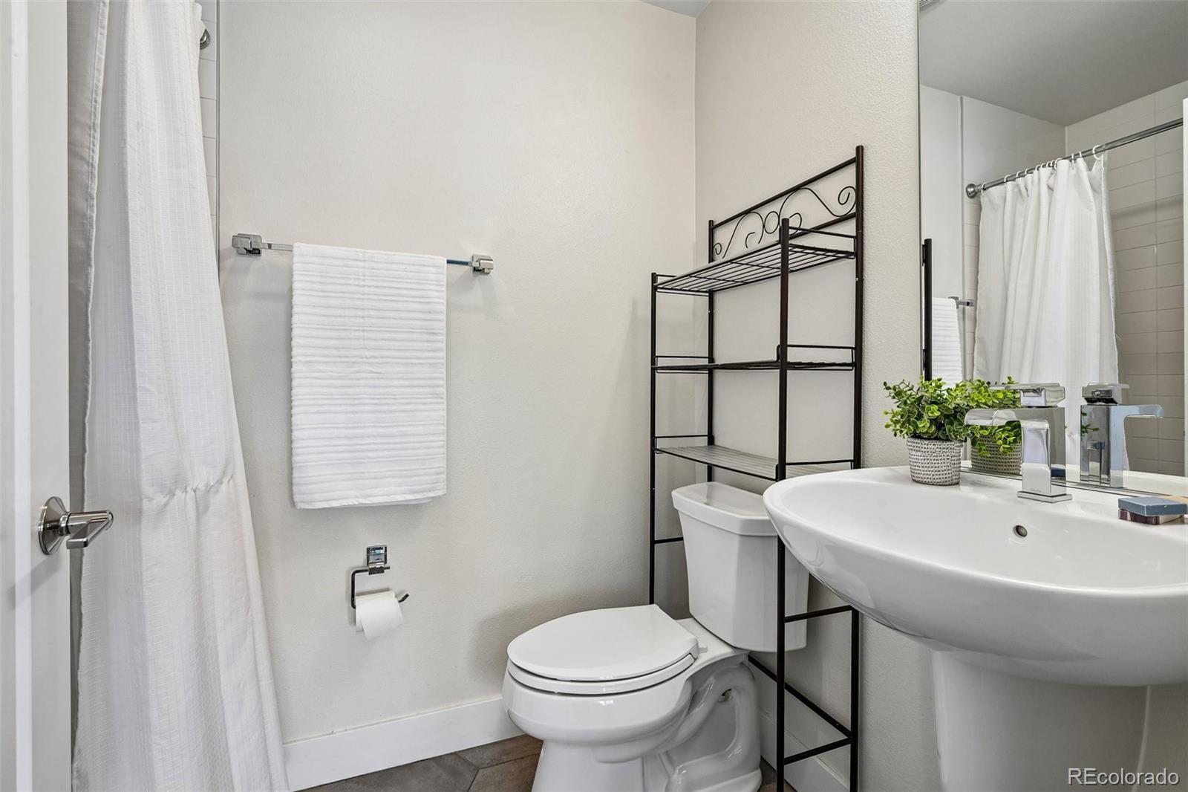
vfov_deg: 73.7
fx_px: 528
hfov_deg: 96.7
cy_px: 396
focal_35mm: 16
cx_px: 594
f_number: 10
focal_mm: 16
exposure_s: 1/25
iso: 400
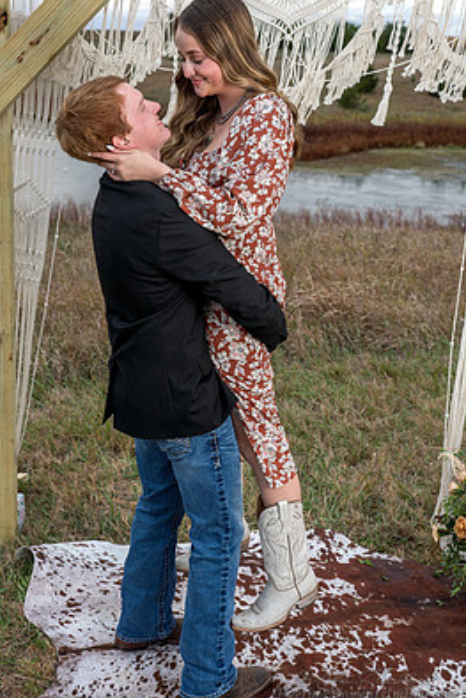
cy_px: 319
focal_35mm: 40
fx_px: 776
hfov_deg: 33.4
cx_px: 206
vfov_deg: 48.4
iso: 250
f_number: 5
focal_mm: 35
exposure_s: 1/160
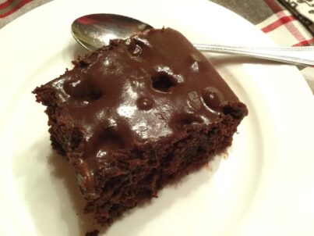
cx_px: 157
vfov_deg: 45.4
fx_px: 281
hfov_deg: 58.4
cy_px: 118
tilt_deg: -64.0
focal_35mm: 31
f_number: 2.4
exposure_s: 1/15
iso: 200
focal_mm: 3.3
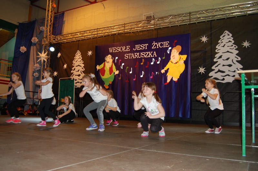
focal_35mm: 30
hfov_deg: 62.0
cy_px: 86
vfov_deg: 43.5
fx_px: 215
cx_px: 129
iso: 400
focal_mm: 20
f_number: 3.8
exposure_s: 1/60
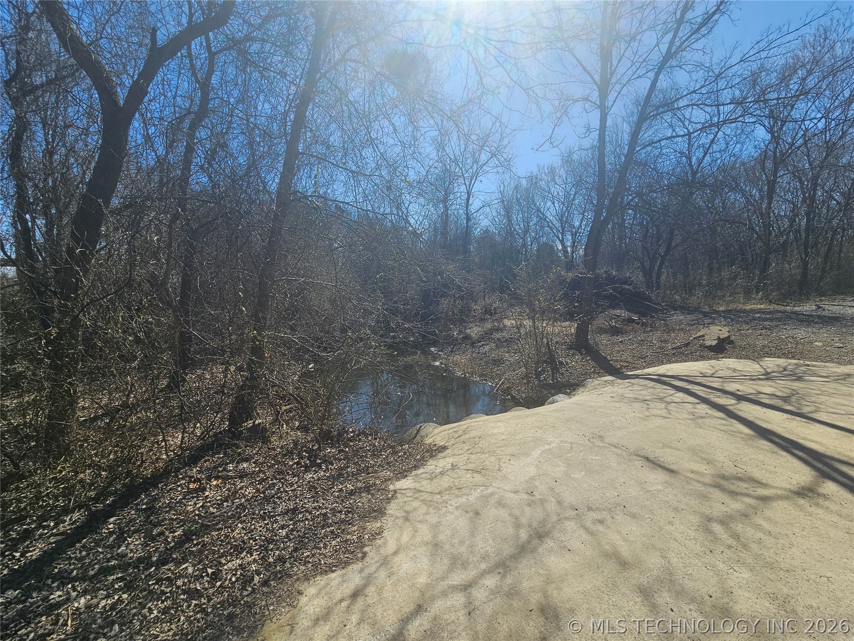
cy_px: 320
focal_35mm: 13
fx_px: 321
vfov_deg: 89.9
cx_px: 427
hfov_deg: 106.2
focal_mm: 2.2
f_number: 2.2
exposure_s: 1/2775
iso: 50
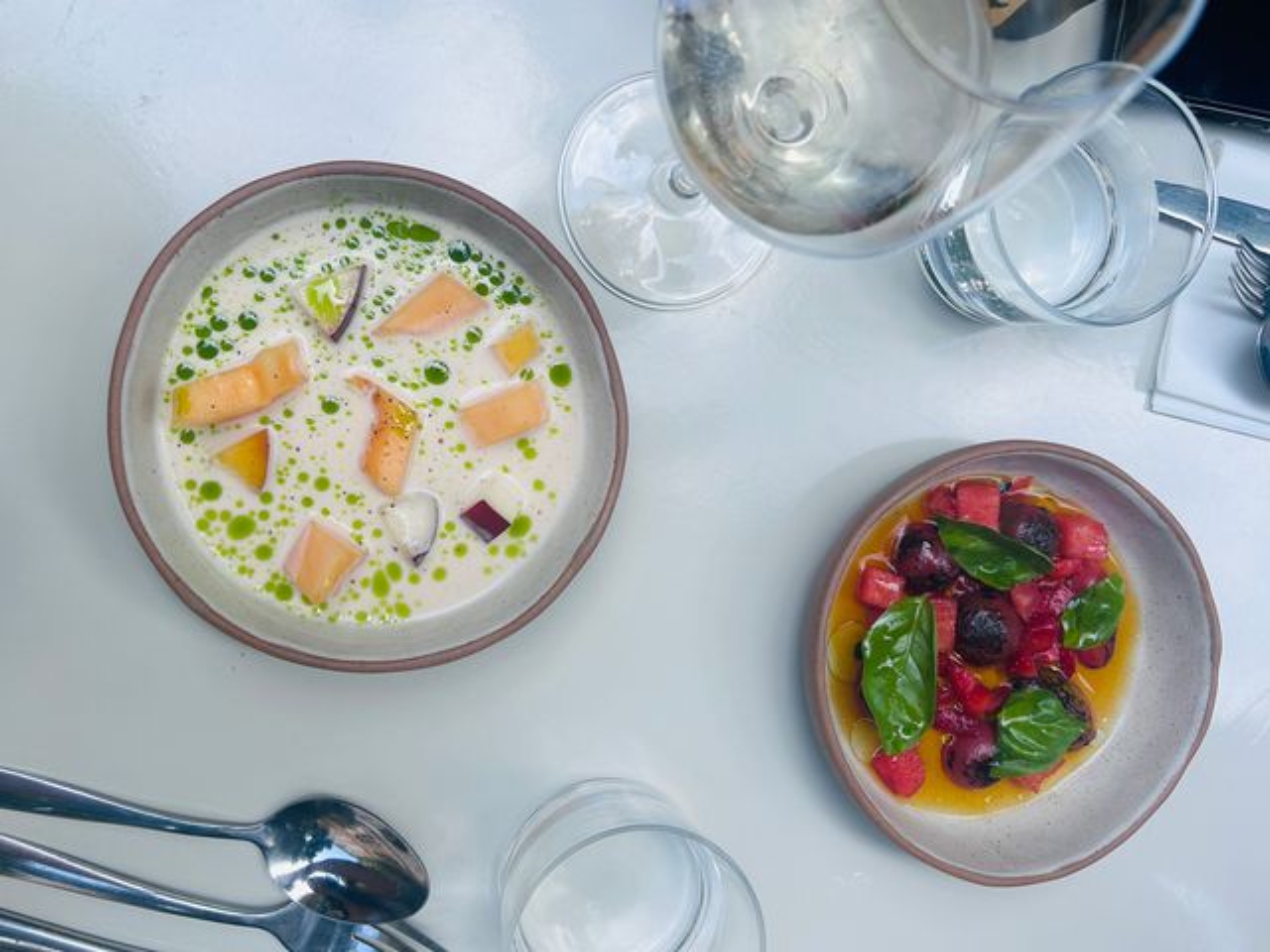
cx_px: 635
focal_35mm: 26
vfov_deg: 53.1
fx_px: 954
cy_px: 476
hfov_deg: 67.3
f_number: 1.5
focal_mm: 5.7
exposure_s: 1/1645
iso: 50
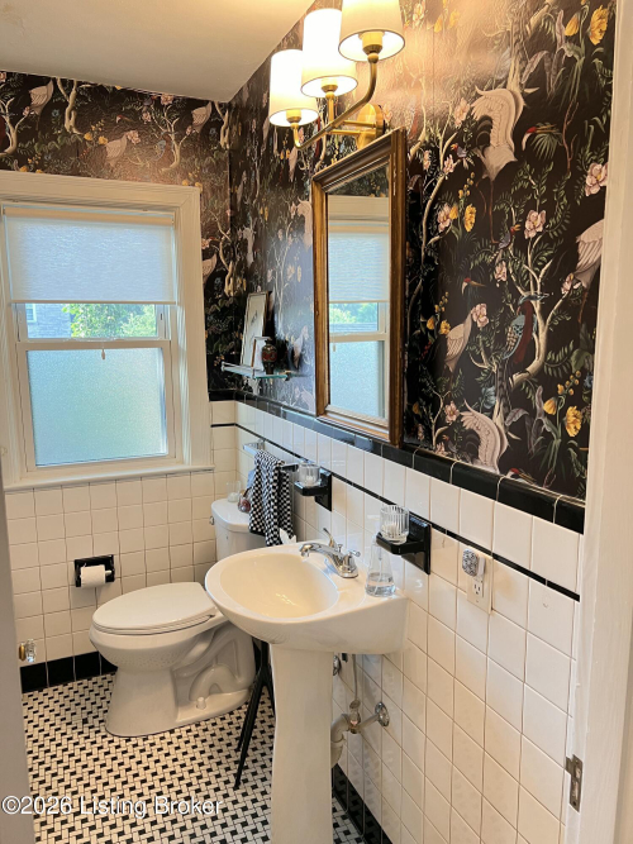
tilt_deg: -8.9
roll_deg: +0.6
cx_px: 316
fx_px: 634
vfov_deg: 67.3
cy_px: 422
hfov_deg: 53.0
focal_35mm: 26
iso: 100
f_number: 1.5
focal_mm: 5.7
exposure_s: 1/60
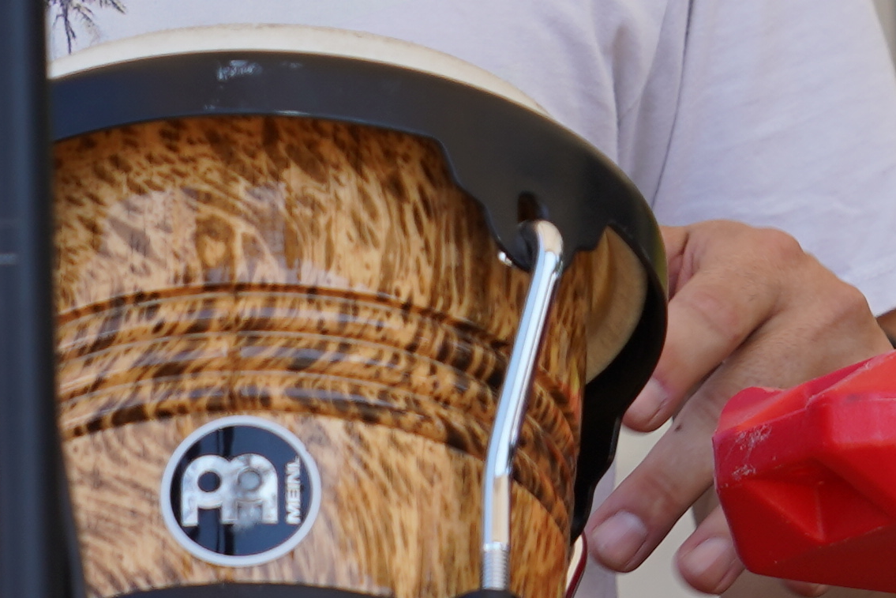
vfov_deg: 3.7
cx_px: 400
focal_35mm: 370
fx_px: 9209
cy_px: -581
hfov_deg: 5.6
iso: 100
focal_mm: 70
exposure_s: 1/200
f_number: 6.3
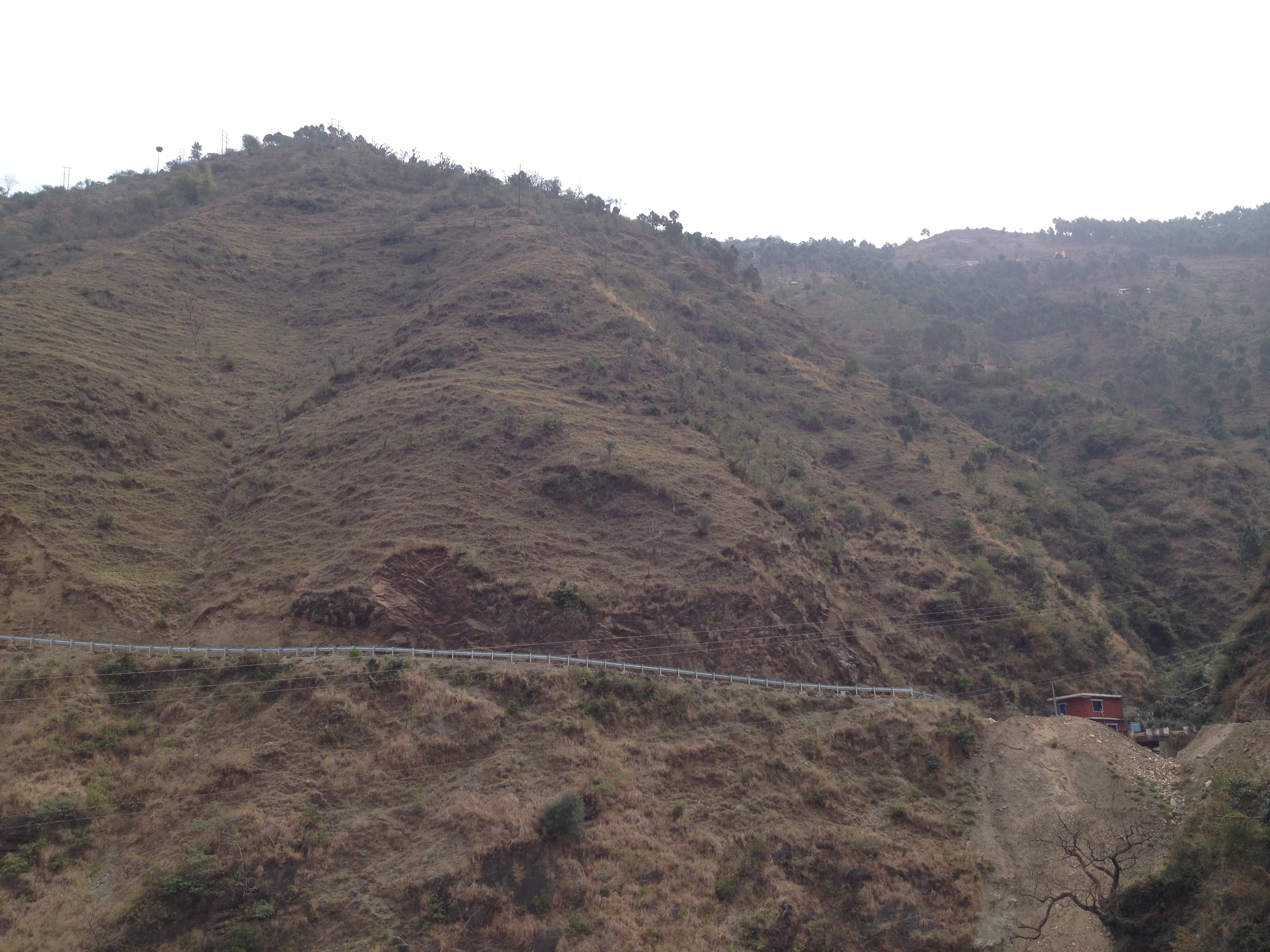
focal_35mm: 35
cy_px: 476
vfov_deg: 40.7
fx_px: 1284
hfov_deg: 52.6
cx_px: 635
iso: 50
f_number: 2.4
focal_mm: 4.28
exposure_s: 1/1062
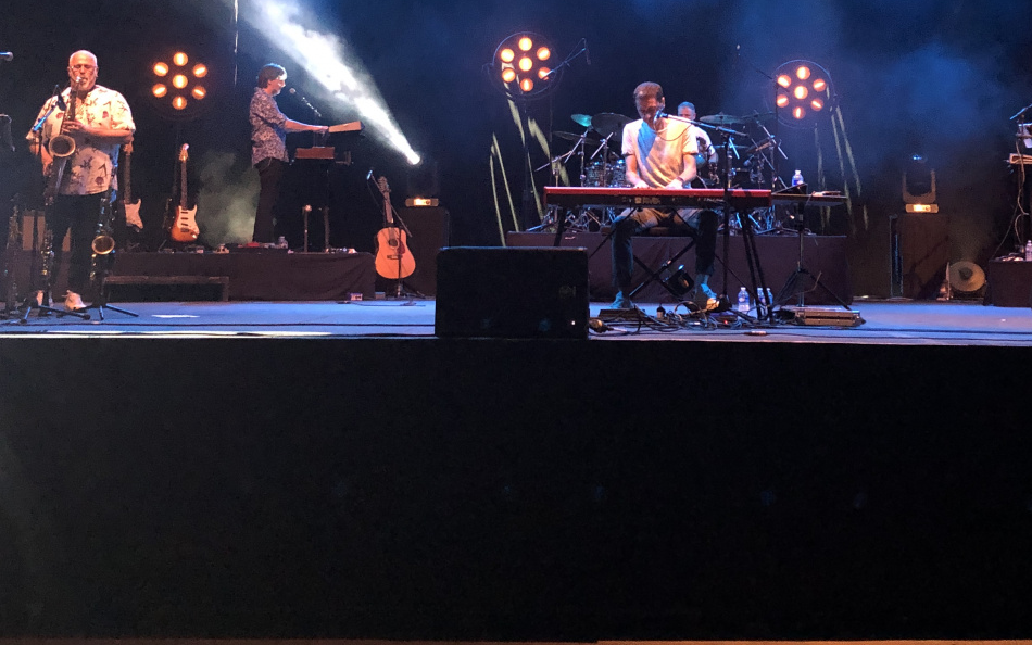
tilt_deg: +7.8
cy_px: 99
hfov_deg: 40.1
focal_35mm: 50
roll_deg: -1.2
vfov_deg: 25.3
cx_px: 626
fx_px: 1406
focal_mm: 3.99
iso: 80
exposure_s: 1/6
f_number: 1.8
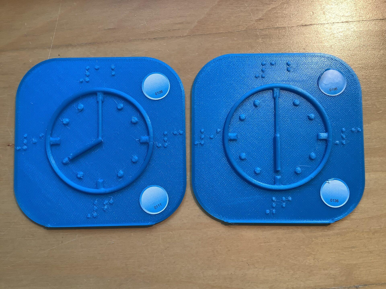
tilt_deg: -86.8
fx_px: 346
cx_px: 193
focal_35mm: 31
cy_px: 144
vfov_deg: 45.4
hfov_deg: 58.4
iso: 64
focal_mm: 3.3
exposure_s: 1/50
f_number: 2.4
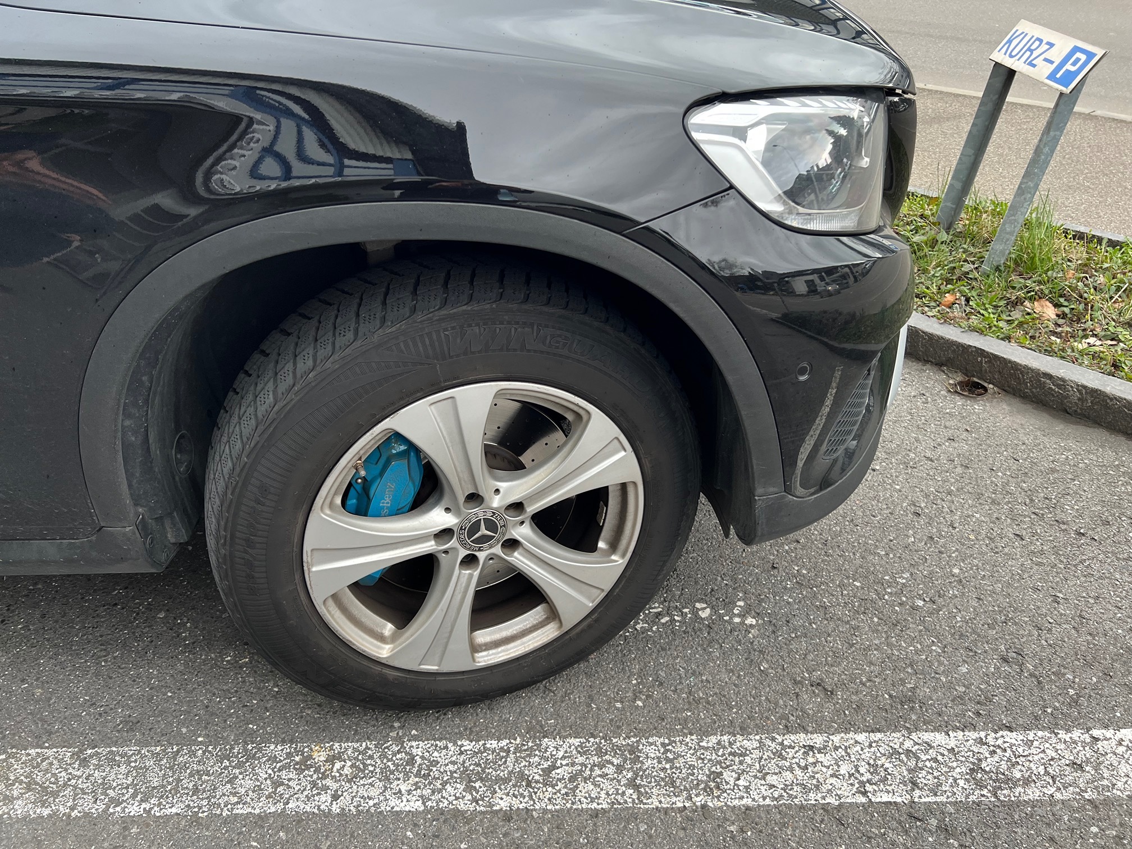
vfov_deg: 53.1
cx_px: 566
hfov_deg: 67.3
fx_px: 850
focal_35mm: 26
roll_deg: +4.9
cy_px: 424
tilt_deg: -33.6
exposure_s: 1/121
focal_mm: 5.7
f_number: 1.5
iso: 100
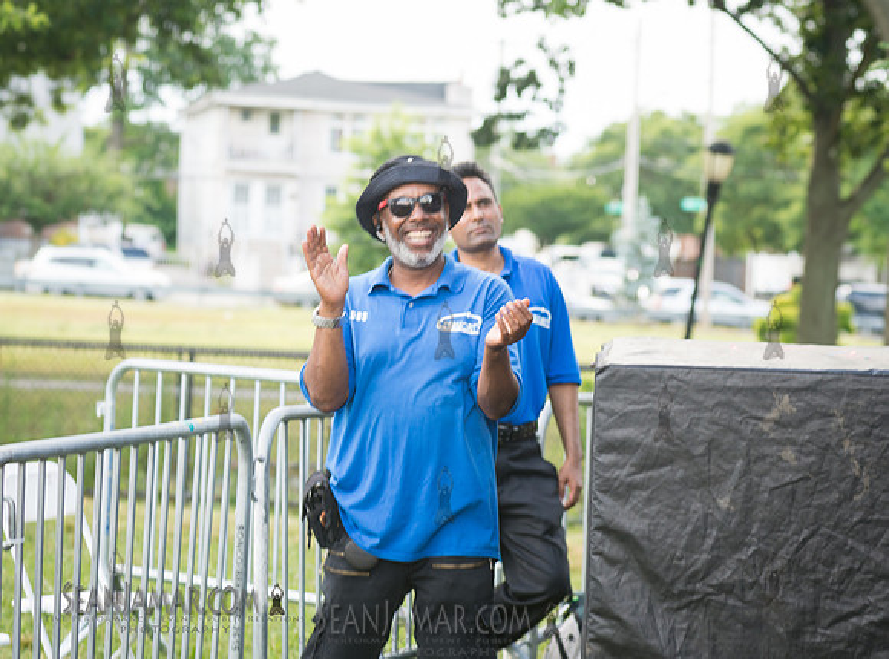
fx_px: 3504
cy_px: 347
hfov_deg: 14.5
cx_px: 427
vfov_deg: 10.7
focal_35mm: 137
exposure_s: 1/100
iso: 320
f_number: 5
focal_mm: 100
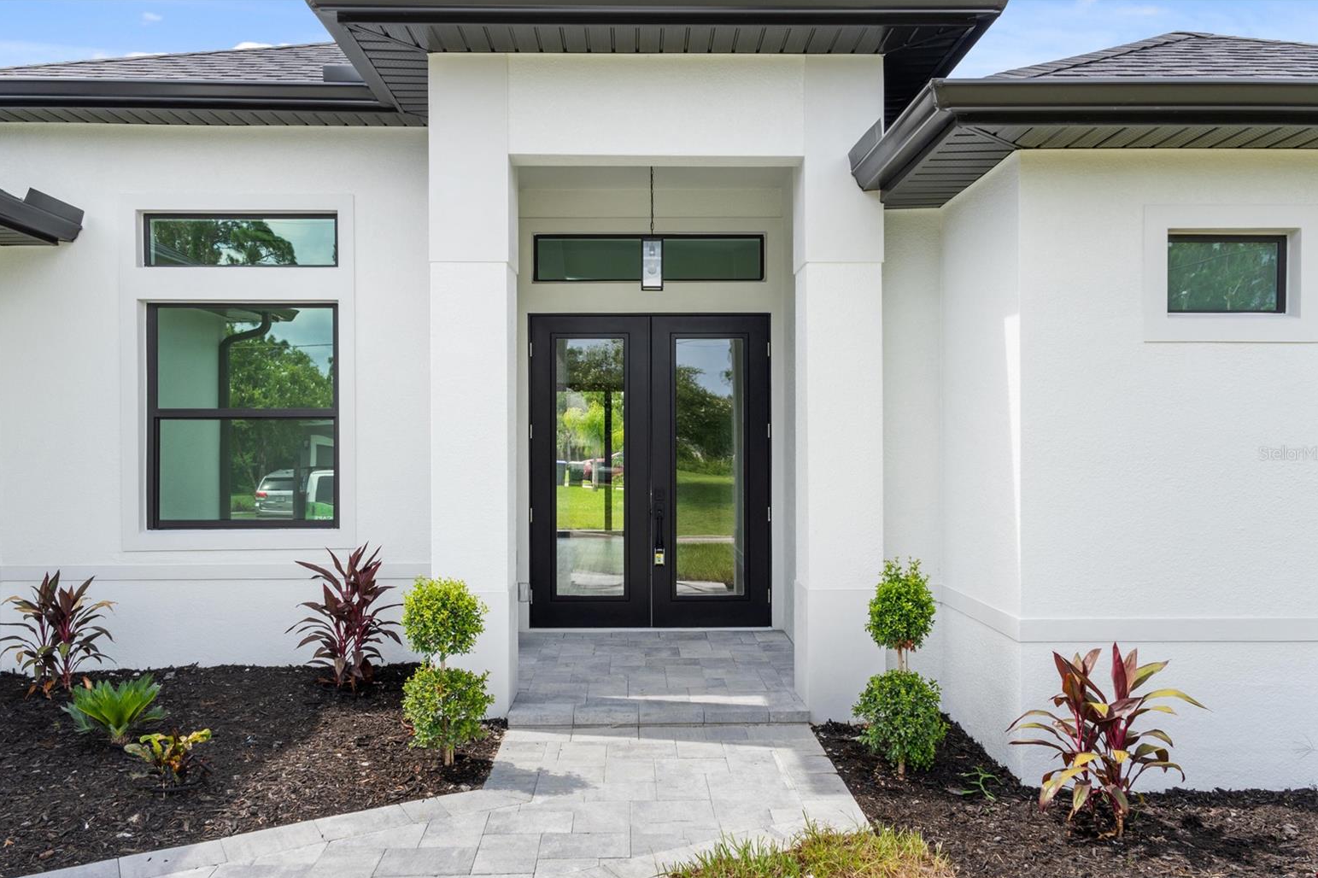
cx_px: 652
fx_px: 1025
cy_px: 453
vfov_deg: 46.4
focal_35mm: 28
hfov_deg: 65.5
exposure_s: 1/100
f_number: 11
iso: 100
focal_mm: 18
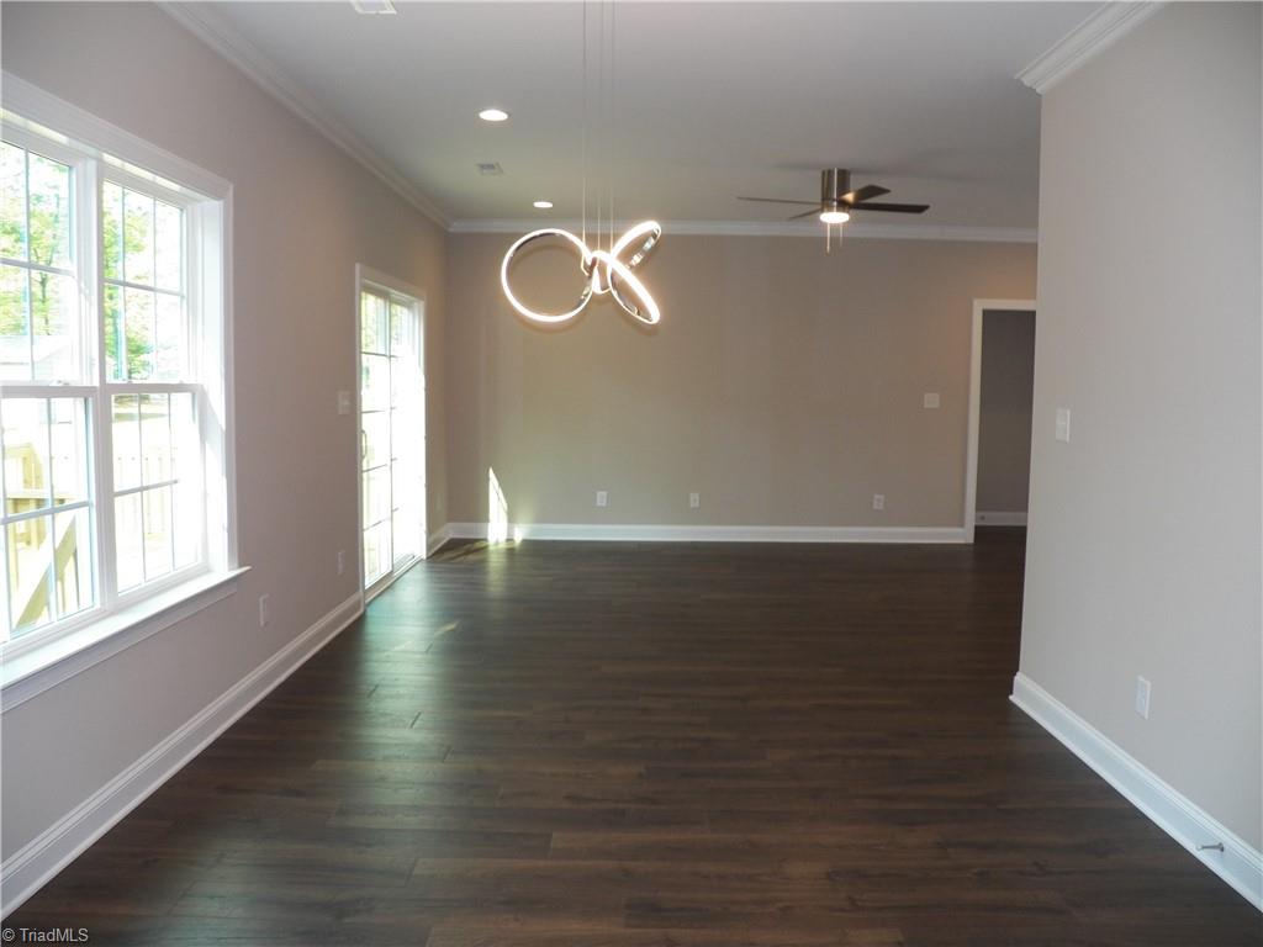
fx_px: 1022
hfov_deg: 63.4
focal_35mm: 28
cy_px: 474
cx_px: 632
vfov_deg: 49.7
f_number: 2.8
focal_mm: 4.9
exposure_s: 1/60
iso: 125
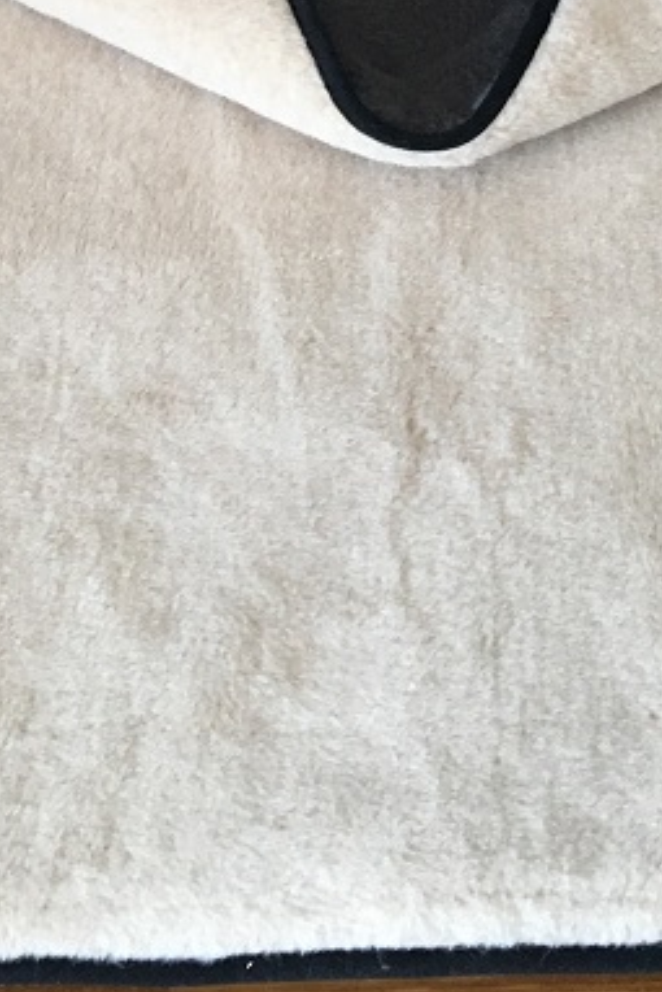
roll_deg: +2.8
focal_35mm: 79
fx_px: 2177
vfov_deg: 24.7
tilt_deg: -43.1
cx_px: 312
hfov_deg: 17.3
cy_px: 44
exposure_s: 1/33
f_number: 2.2
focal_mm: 4.15
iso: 125
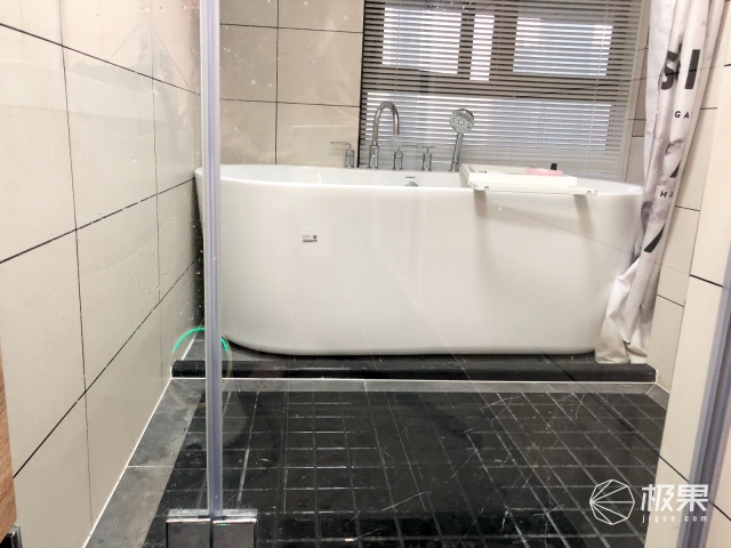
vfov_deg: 49.7
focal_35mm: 28
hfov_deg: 63.4
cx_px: 366
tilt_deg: -13.4
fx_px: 591
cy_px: 274
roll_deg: -3.7
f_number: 1.8
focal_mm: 3.99
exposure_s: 1/17
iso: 50
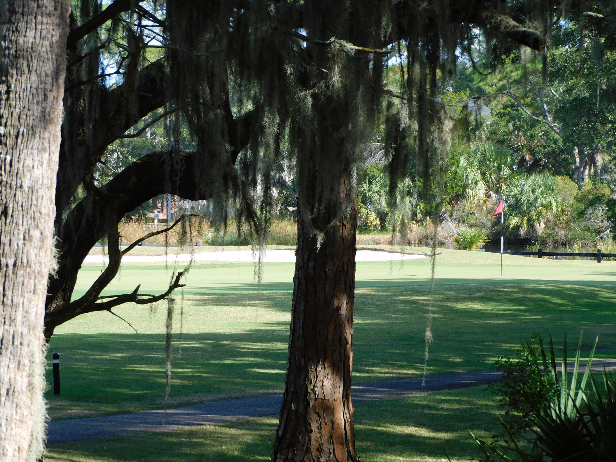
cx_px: 308
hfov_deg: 11.6
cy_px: 231
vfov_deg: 8.7
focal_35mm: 170
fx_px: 3025
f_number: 5.2
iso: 125
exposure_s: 1/200
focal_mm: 30.5
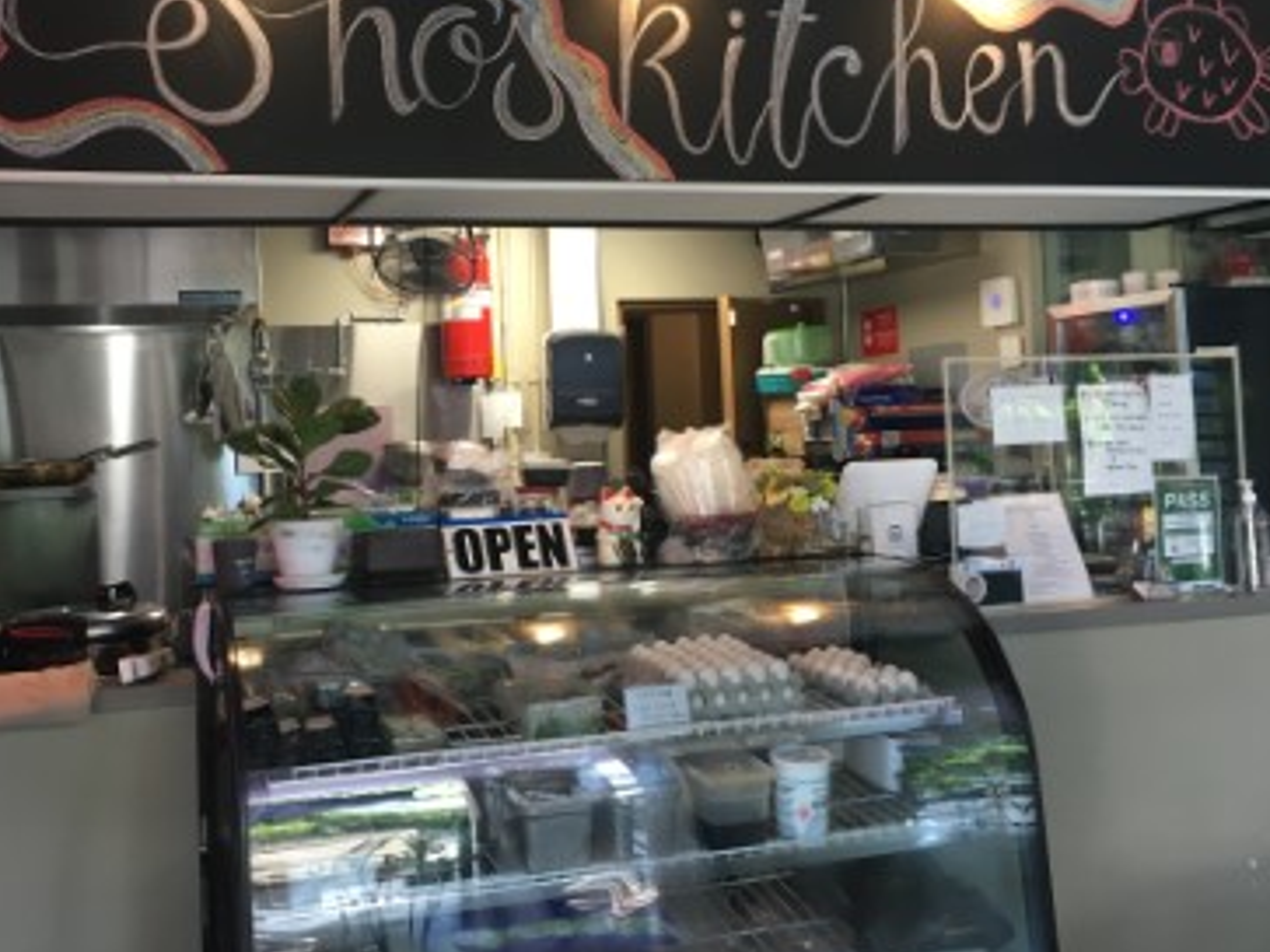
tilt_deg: +1.5
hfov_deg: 51.0
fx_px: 1320
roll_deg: +0.8
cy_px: 382
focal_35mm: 36
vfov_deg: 39.5
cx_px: 500
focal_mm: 4.15
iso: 80
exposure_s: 1/30
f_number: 2.2
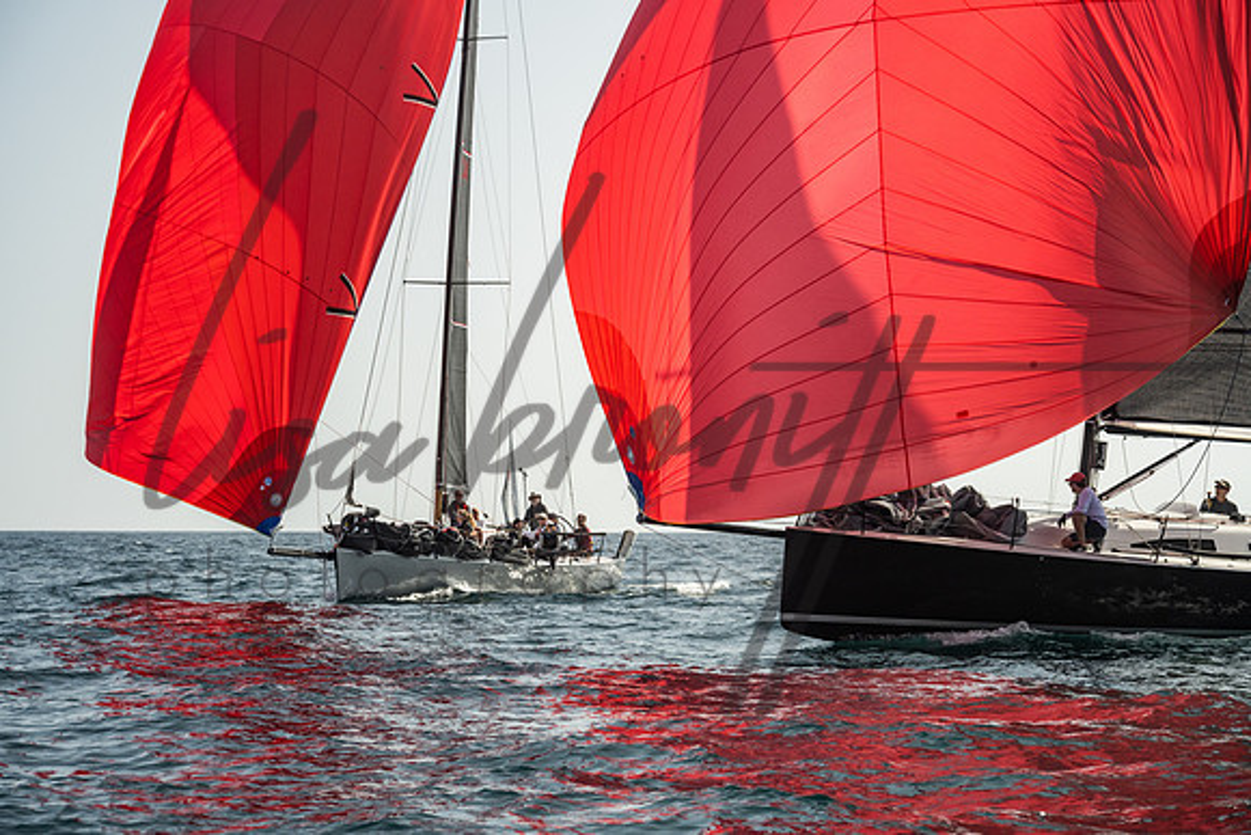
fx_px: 3159
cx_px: 606
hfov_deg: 22.4
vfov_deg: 15.1
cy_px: 417
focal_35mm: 91
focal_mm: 86
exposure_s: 1/1250
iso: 320
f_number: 6.3
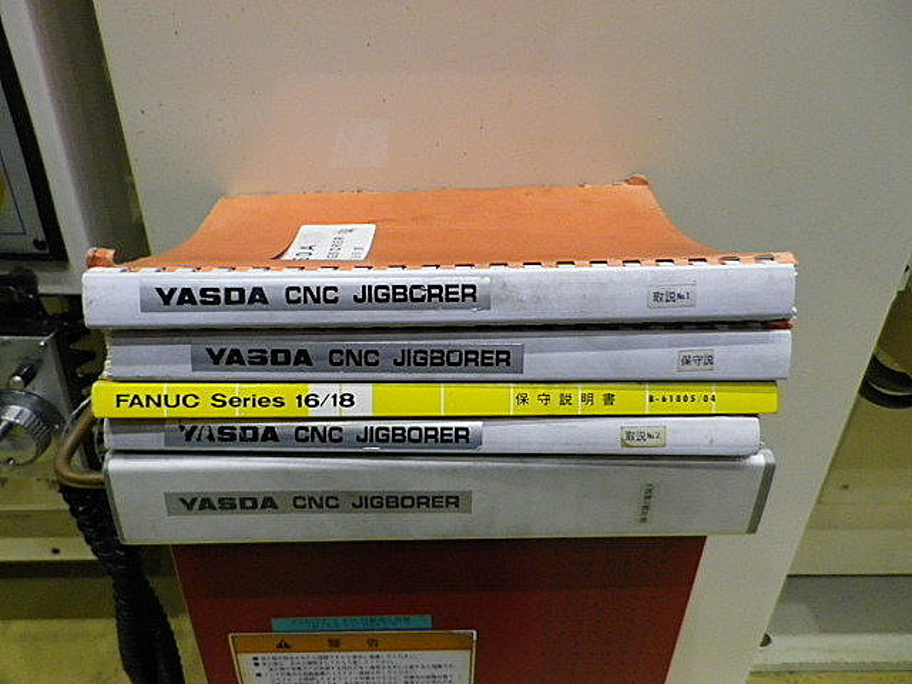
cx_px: 456
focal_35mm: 25
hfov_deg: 69.4
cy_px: 342
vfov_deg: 54.9
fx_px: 659
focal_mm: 4.5
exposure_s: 1/30
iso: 400
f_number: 3.5
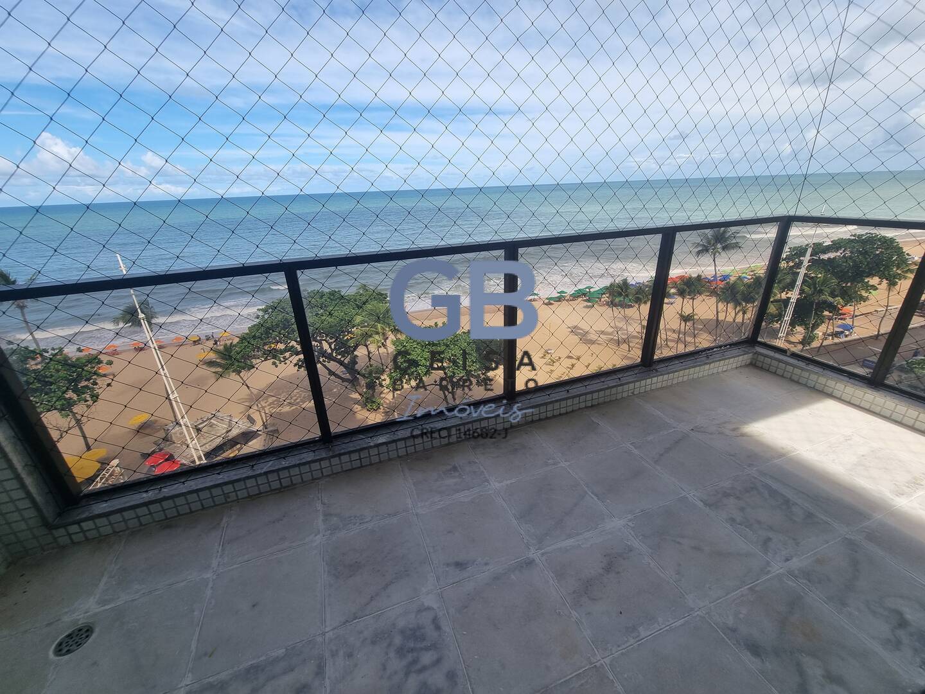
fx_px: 347
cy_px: 347
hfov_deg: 106.2
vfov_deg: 89.9
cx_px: 462
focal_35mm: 13
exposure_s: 1/1400
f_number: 2.2
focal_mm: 2.2
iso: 50
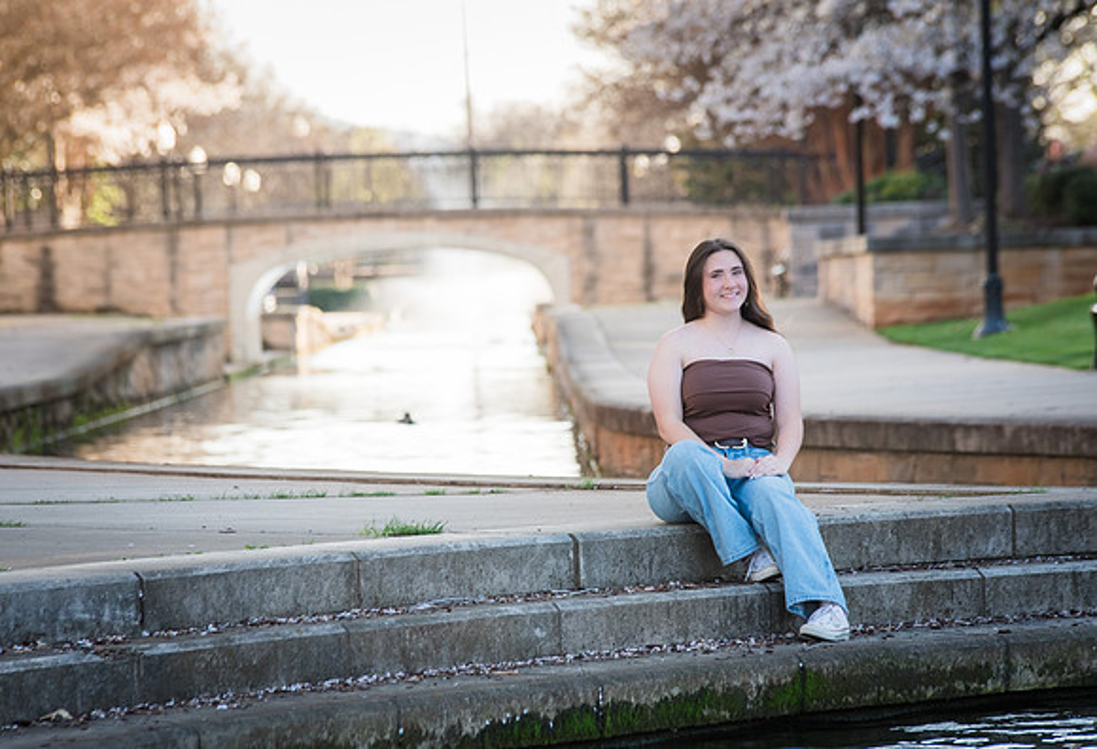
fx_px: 6843
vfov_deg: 6.3
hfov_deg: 9.2
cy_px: 390
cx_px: 538
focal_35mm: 223
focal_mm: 200
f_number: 6.3
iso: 640
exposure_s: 1/250
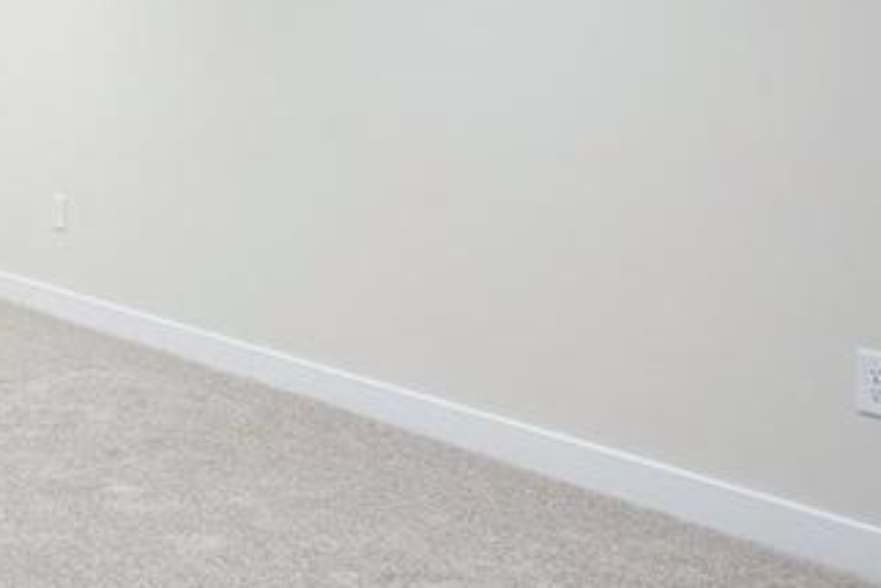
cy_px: 30
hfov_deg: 27.2
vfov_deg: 19.8
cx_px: -123
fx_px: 1640
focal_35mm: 67
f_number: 2.8
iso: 250
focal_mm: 10
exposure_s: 1/30
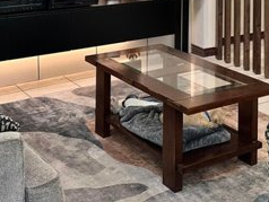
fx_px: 498
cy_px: -52
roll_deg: -0.1
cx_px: 155
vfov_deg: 21.1
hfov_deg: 30.2
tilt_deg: -3.2
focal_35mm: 64
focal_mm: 6.86
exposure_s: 1/60
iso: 160
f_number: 1.78
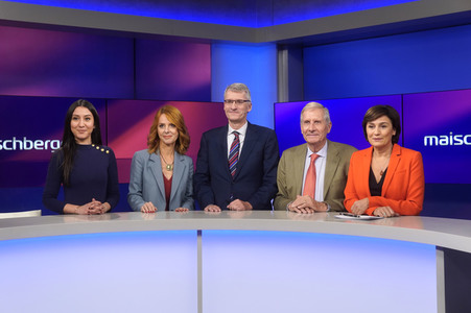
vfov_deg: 29.8
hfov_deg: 43.6
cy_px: 156
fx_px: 588
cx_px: 236
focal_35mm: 45
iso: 640
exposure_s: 1/125
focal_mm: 30
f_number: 3.2
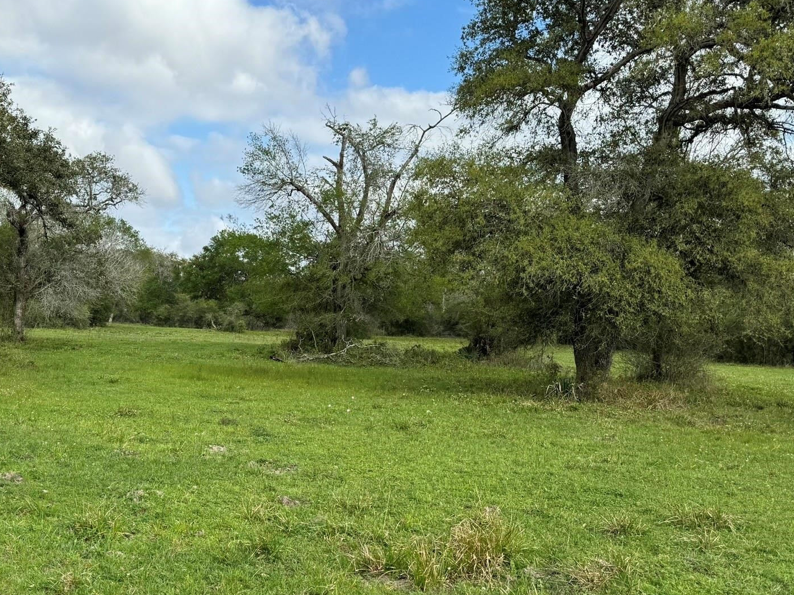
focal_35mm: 35
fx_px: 803
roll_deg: -2.5
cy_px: 317
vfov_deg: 40.7
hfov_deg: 51.6
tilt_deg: -0.9
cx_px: 264
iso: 80
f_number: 1.78
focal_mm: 6.86
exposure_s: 1/3096
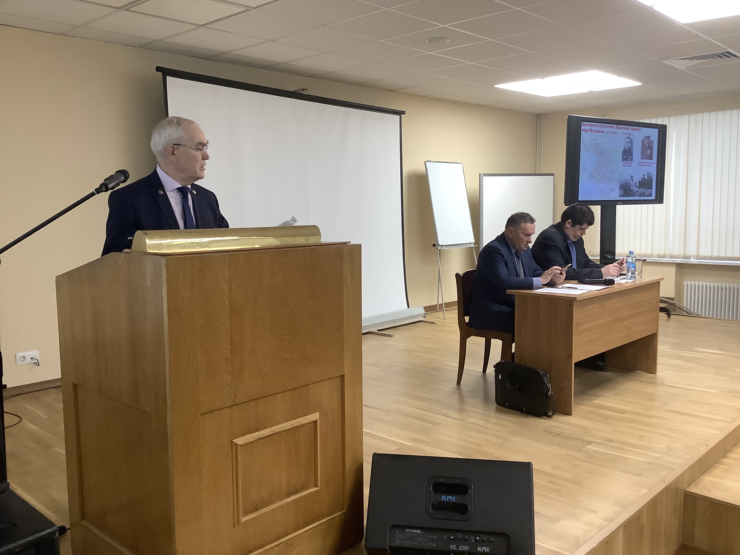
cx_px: 370
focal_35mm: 31
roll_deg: +0.4
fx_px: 663
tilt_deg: -6.5
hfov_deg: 58.4
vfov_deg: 45.4
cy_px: 278
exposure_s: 1/50
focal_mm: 3.3
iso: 125
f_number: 2.4
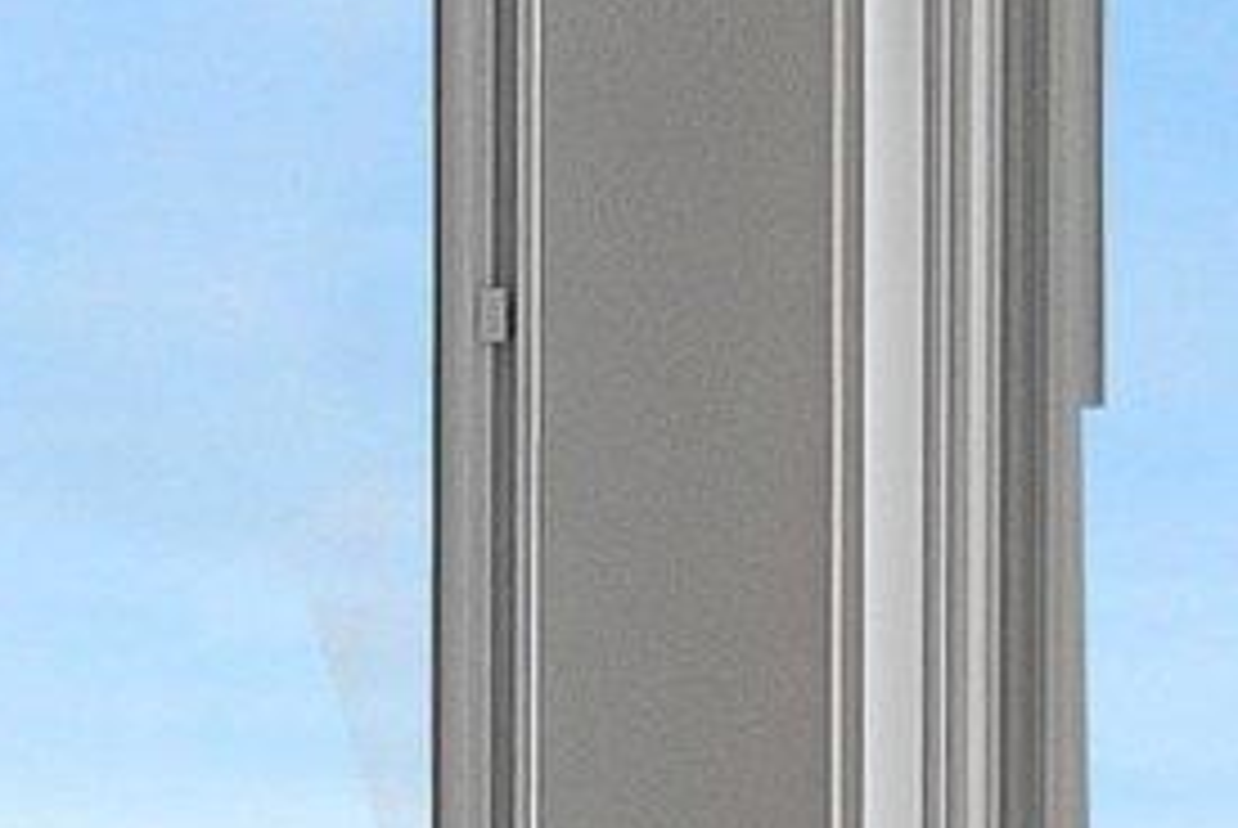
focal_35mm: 290
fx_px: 9983
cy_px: 1294
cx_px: 2683
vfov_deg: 4.7
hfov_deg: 6.8
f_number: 9
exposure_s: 1/640
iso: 1000
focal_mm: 39
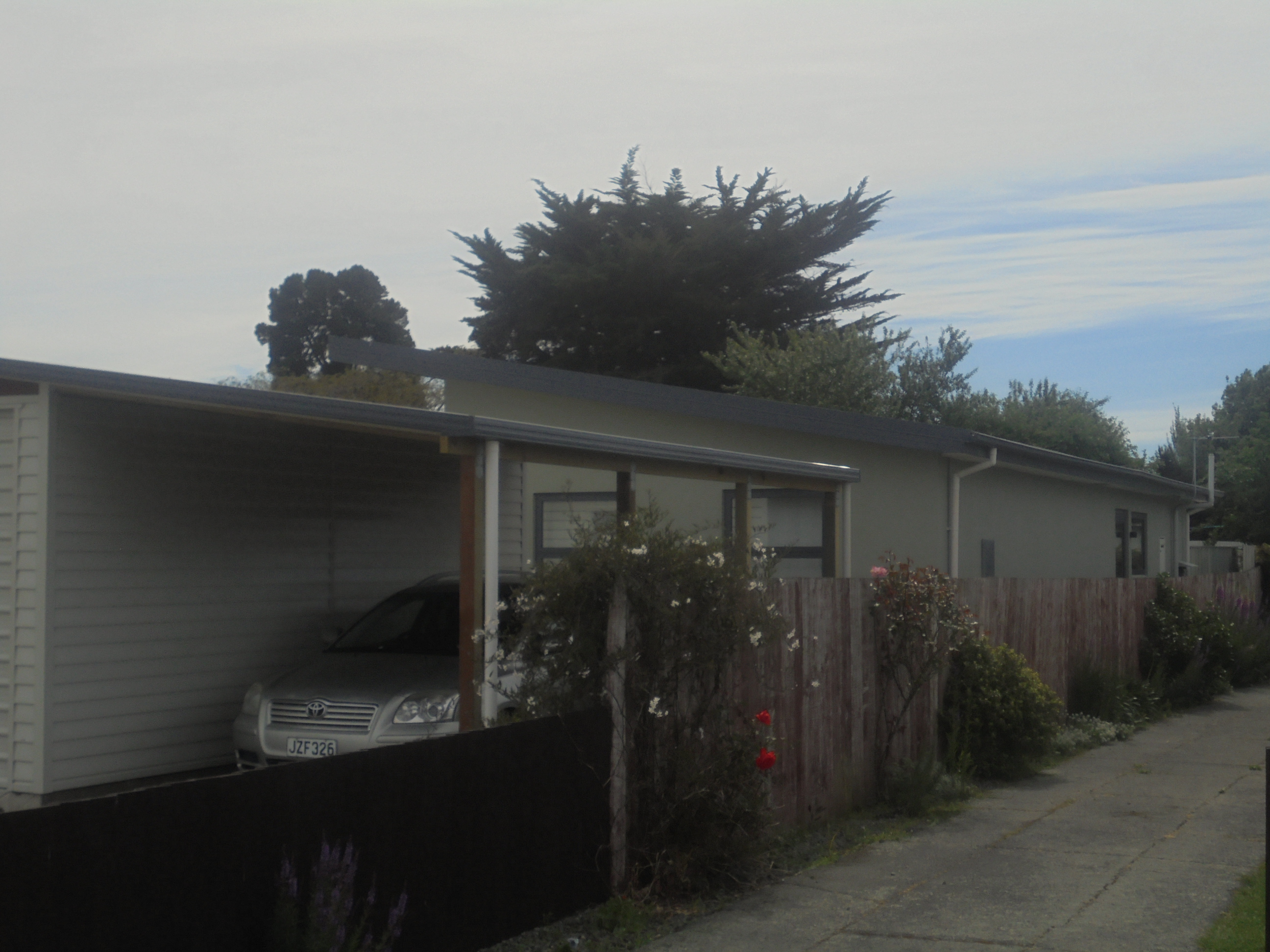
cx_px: 635
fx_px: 1798
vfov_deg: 29.7
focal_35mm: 49
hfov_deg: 38.9
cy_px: 476
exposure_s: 1/1000
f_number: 4.8
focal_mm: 8.9
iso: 100
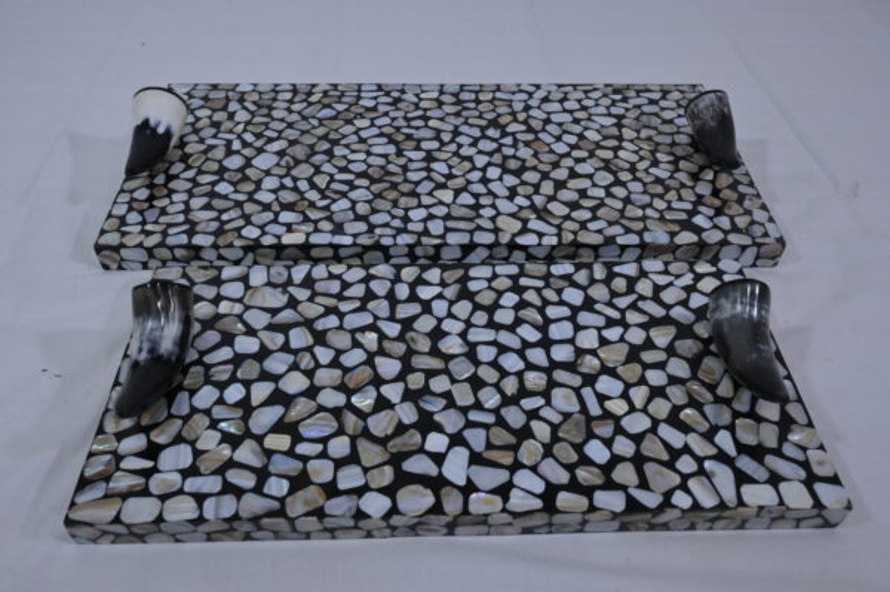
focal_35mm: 30
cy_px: 296
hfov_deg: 62.0
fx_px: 741
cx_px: 445
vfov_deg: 43.5
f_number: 9
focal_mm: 30
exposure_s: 1/125
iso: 500
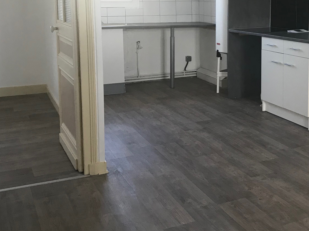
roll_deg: -0.8
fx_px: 446
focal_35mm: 50
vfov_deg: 28.8
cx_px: 220
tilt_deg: -8.1
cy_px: 66
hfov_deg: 37.5
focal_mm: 3.99
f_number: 1.8
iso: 32
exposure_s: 1/33
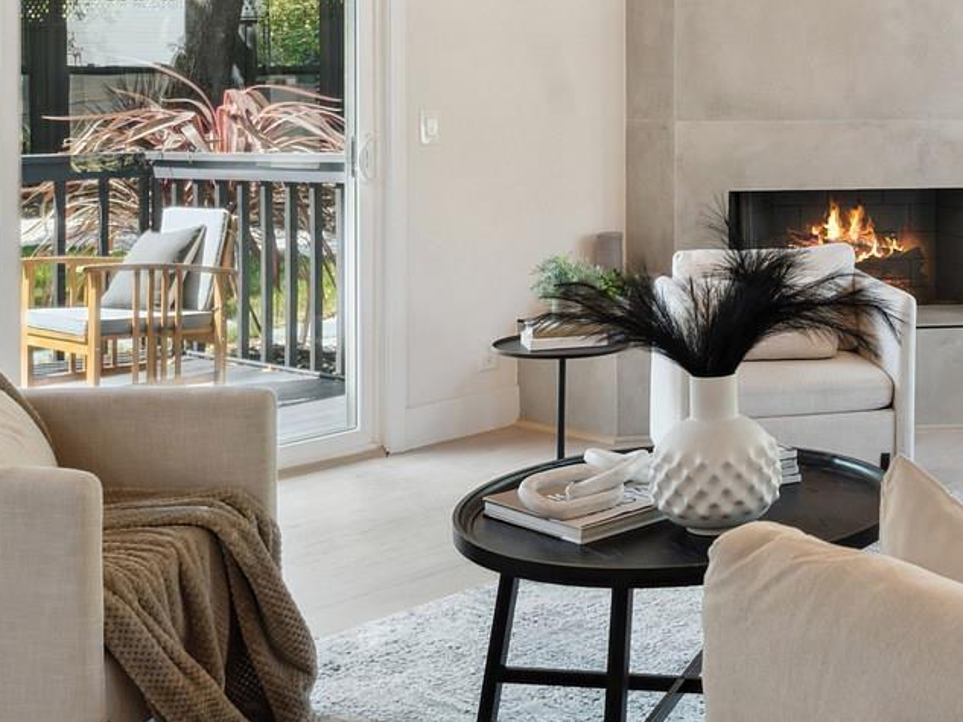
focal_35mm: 56
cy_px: 60
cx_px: 965
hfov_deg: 31.7
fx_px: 1558
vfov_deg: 25.2
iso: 200
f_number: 8
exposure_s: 1/10
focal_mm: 18
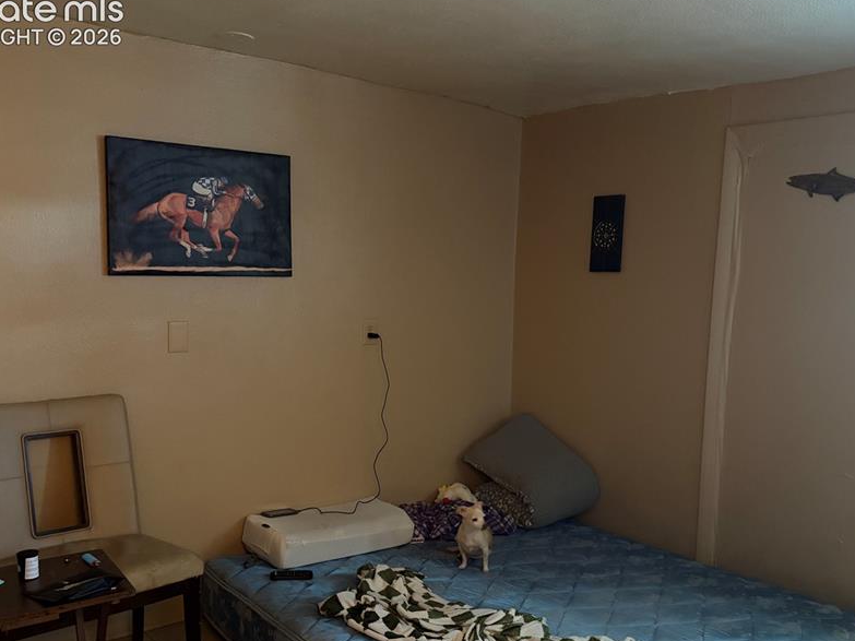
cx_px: 470
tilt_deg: -7.8
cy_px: 367
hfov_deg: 53.9
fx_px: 840
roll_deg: -1.1
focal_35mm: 34
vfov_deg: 41.7
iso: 1000
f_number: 1.6
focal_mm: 5.96
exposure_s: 1/30
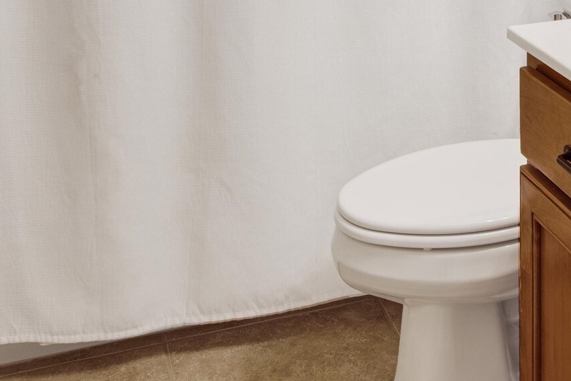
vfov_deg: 17.4
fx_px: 1031
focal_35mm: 65
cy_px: -286
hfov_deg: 29.1
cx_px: 562
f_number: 11
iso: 200
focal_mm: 18
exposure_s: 1/3
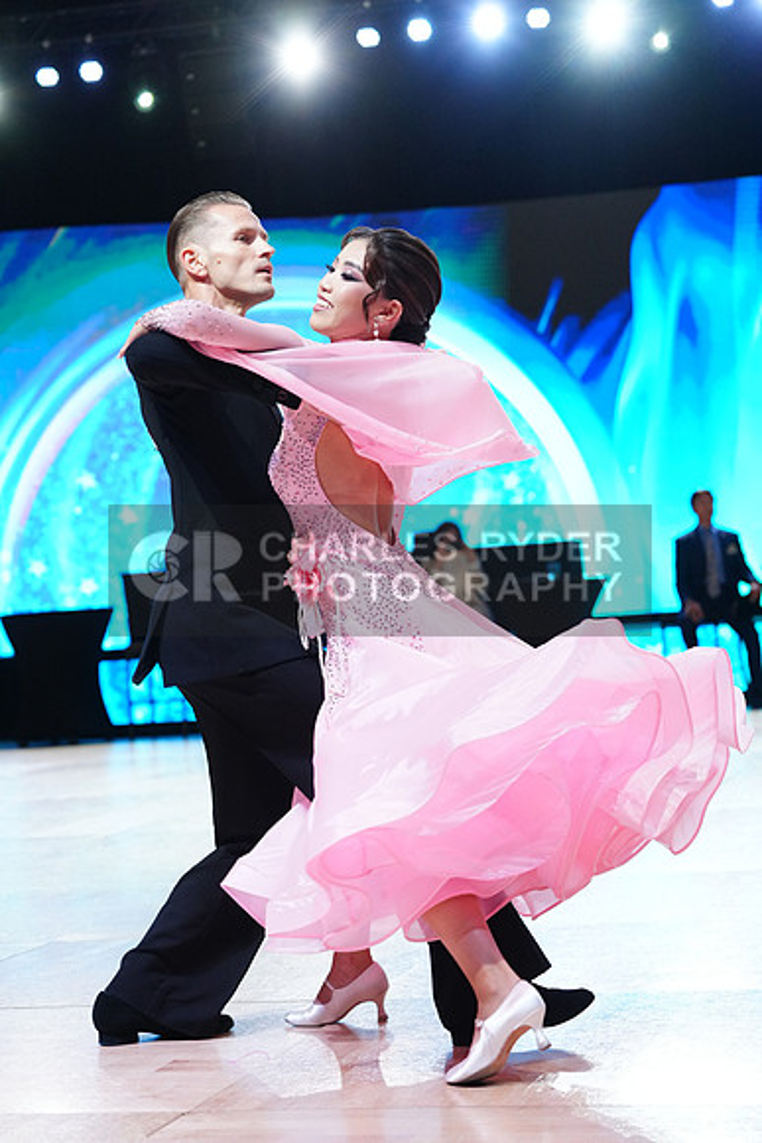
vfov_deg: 26.3
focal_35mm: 77
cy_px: 572
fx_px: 2443
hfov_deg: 17.7
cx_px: 381
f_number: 4
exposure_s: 1/320
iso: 2500
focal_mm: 77
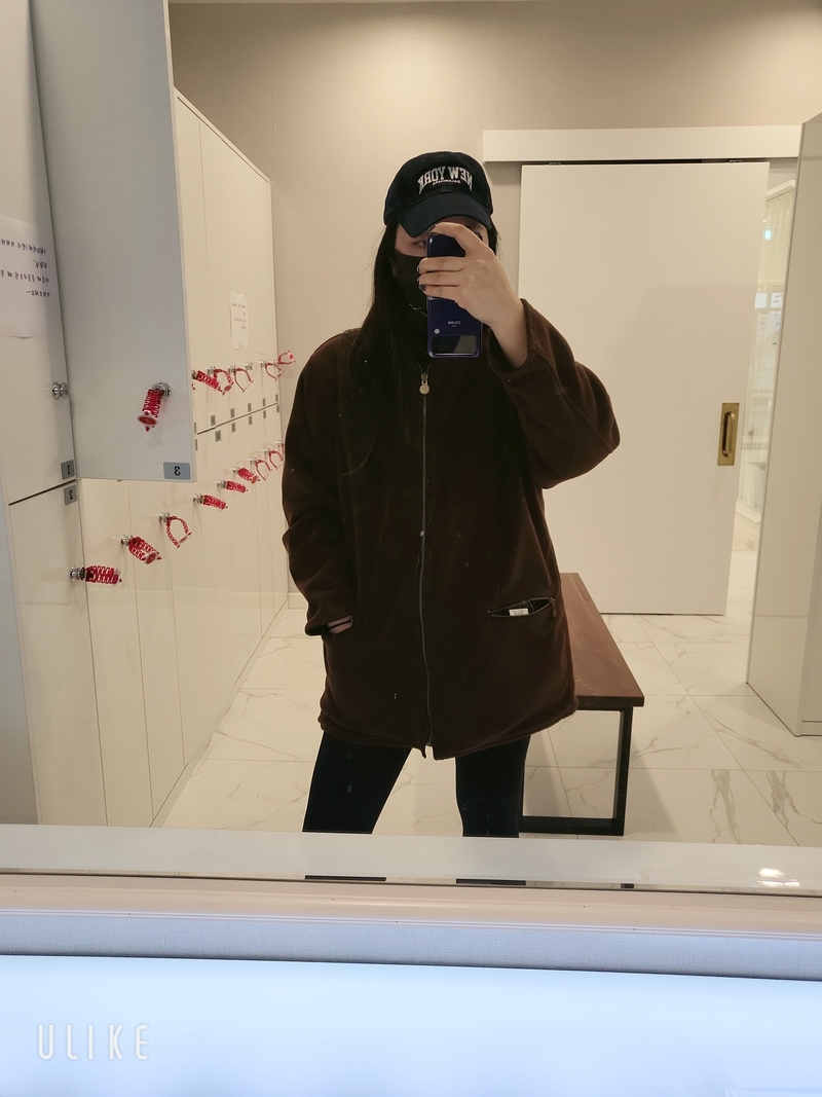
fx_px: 823
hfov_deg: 53.1
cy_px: 548
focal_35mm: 26
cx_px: 411
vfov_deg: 67.3
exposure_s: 1/59.2
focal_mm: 4.25
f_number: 1.8
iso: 107
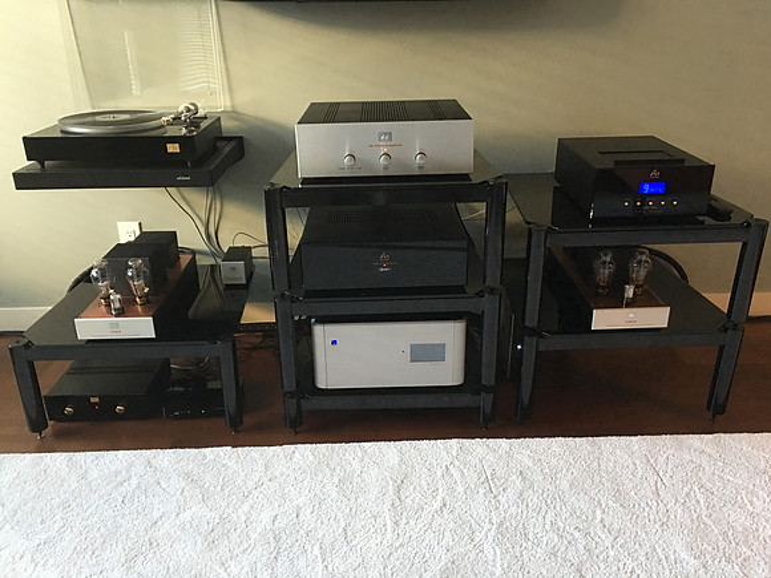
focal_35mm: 29
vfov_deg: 48.2
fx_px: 646
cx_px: 386
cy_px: 289
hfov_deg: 61.7
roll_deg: -0.4
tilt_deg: -22.1
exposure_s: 1/4
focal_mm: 4.15
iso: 64
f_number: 2.2
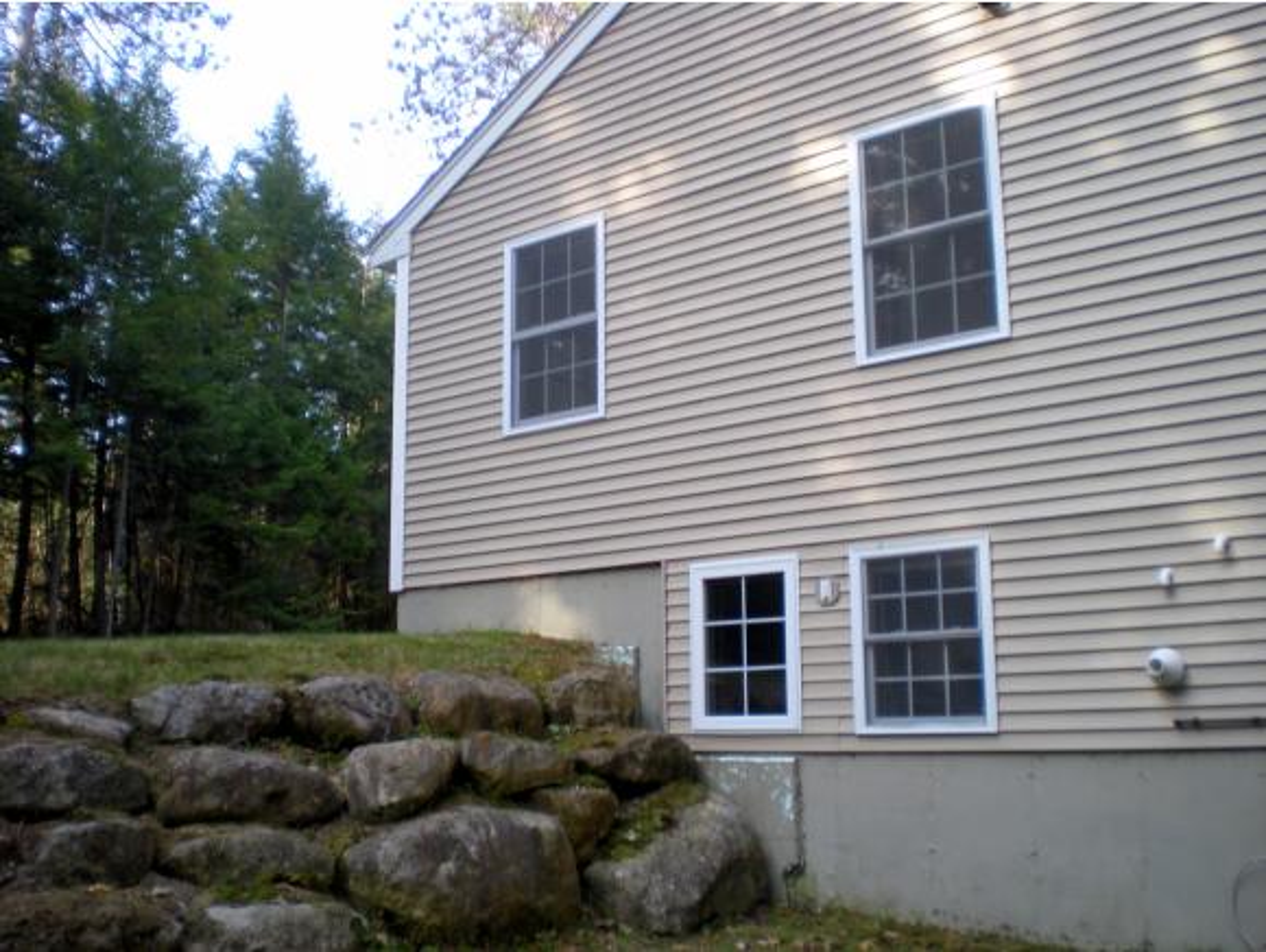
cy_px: 476
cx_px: 633
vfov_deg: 37.8
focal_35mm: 38
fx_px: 1391
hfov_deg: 48.9
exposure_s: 1/82.4
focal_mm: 6.3
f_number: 3.1
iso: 64
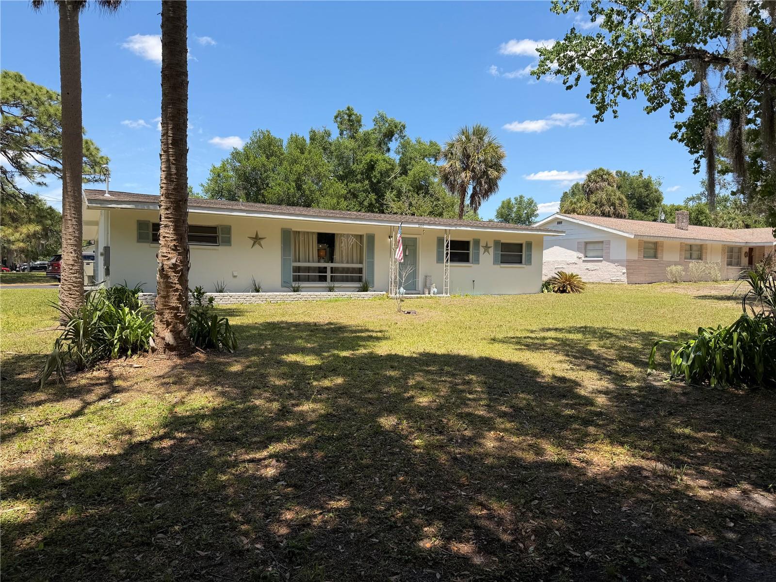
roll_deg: -0.1
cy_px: 291
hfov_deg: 71.6
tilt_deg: -1.3
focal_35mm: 24
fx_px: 538
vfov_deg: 56.8
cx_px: 388
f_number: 1.78
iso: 80
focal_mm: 6.76
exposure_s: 1/2801
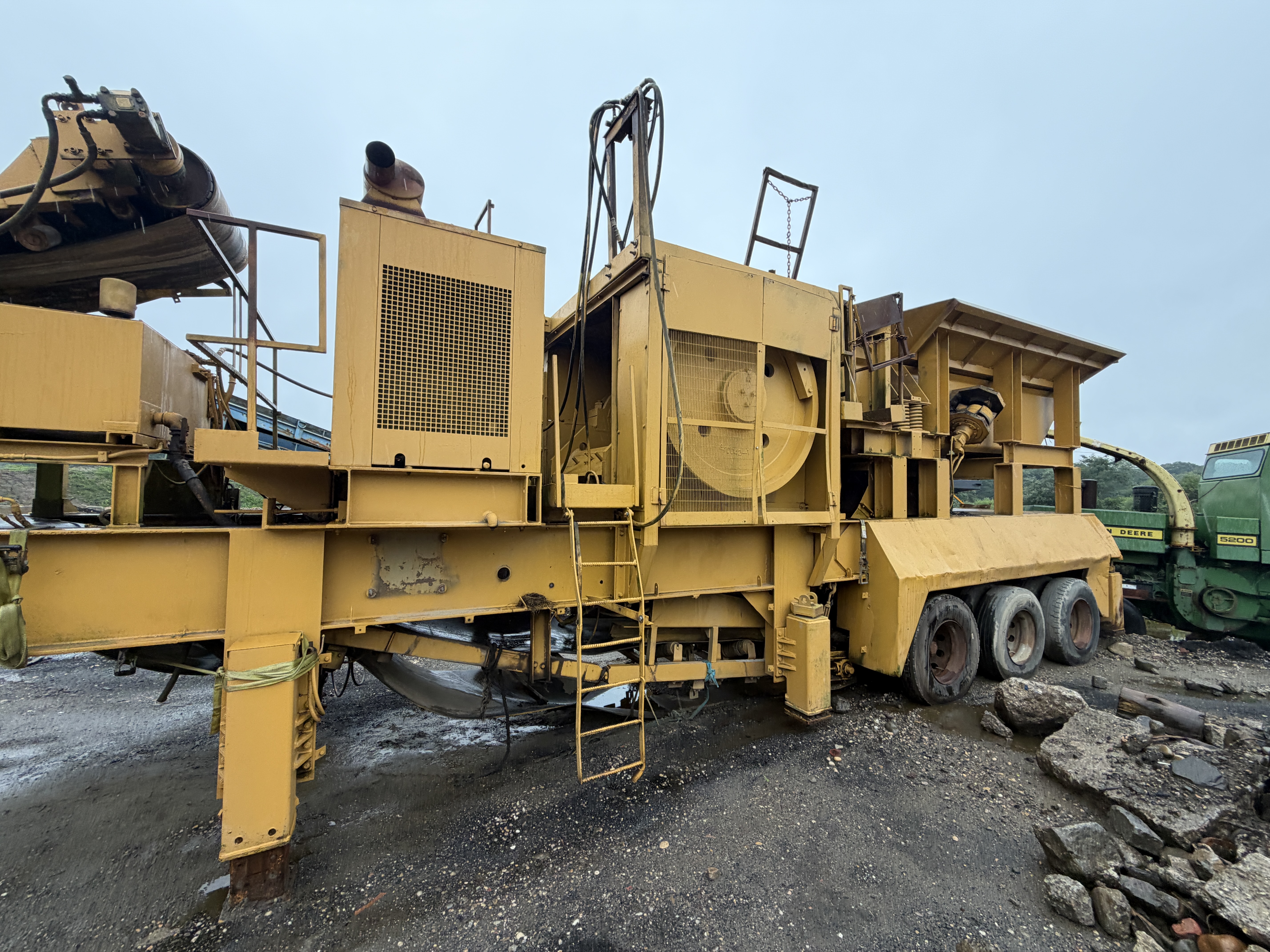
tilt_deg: +7.2
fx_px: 514
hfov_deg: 102.1
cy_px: 476
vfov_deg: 85.7
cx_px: 635
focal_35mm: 14
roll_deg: -2.6
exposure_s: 1/363
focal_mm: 2.22
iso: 50
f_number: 2.2
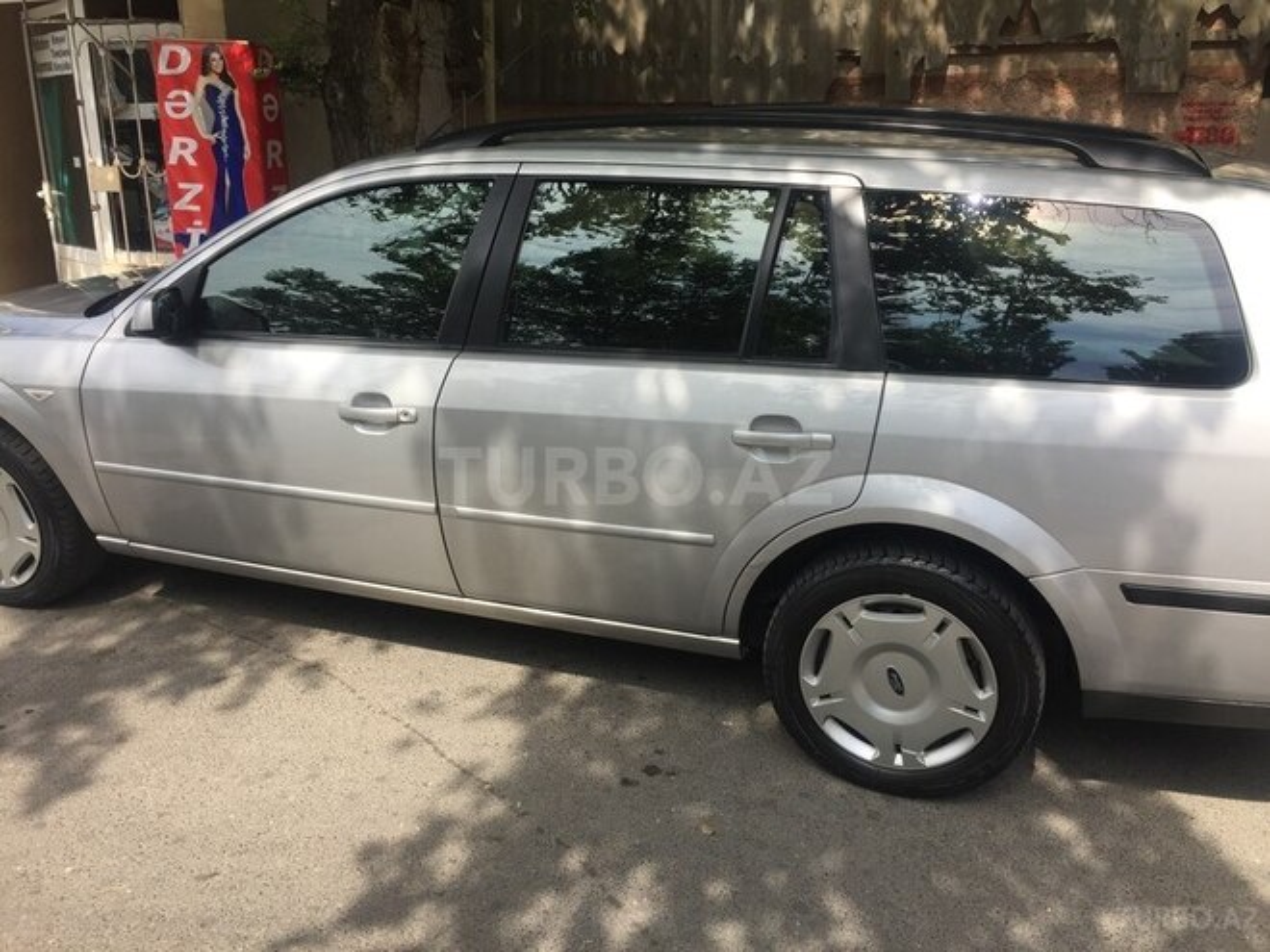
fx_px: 1064
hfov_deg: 61.7
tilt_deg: -16.7
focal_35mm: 29
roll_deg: -1.2
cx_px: 635
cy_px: 476
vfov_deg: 48.2
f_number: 2.2
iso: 32
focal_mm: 4.15
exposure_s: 1/1130
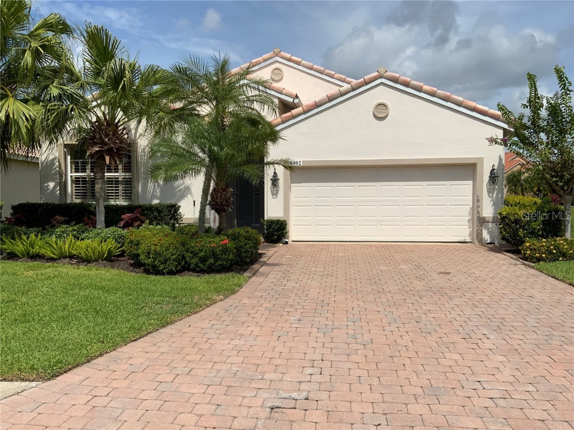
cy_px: 215
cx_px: 287
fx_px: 481
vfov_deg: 48.2
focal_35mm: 29
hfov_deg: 61.7
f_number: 1.8
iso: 20
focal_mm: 3
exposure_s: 1/4065
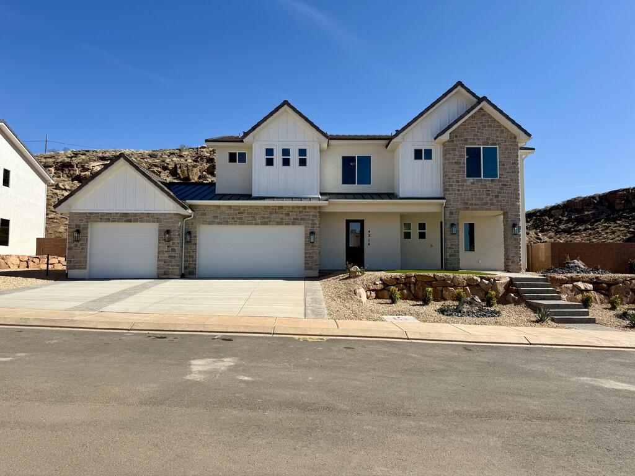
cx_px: 318
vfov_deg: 56.8
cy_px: 238
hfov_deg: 71.6
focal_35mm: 24
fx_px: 440
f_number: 1.78
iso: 80
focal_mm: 6.76
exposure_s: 1/6173
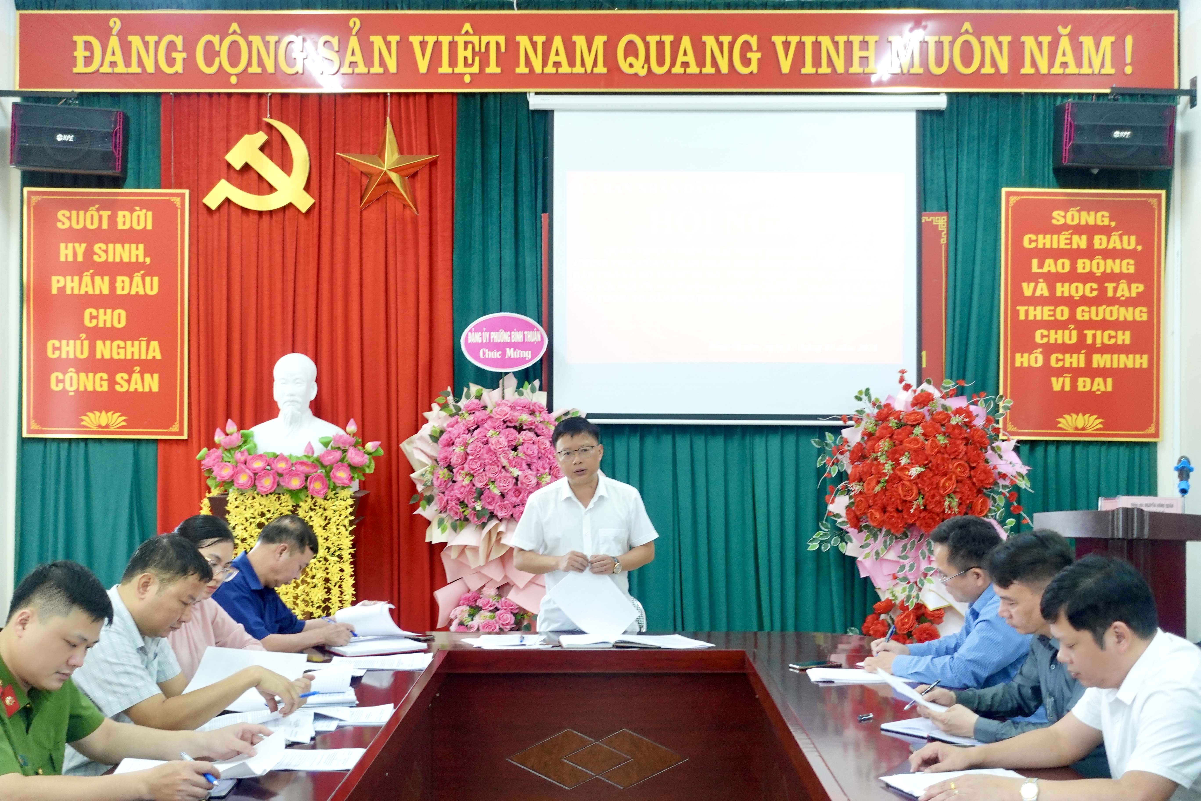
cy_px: 400
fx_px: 1568
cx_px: 600
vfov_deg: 28.6
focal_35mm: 47
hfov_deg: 41.9
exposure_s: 1/50
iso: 500
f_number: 2.8
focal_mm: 17.79
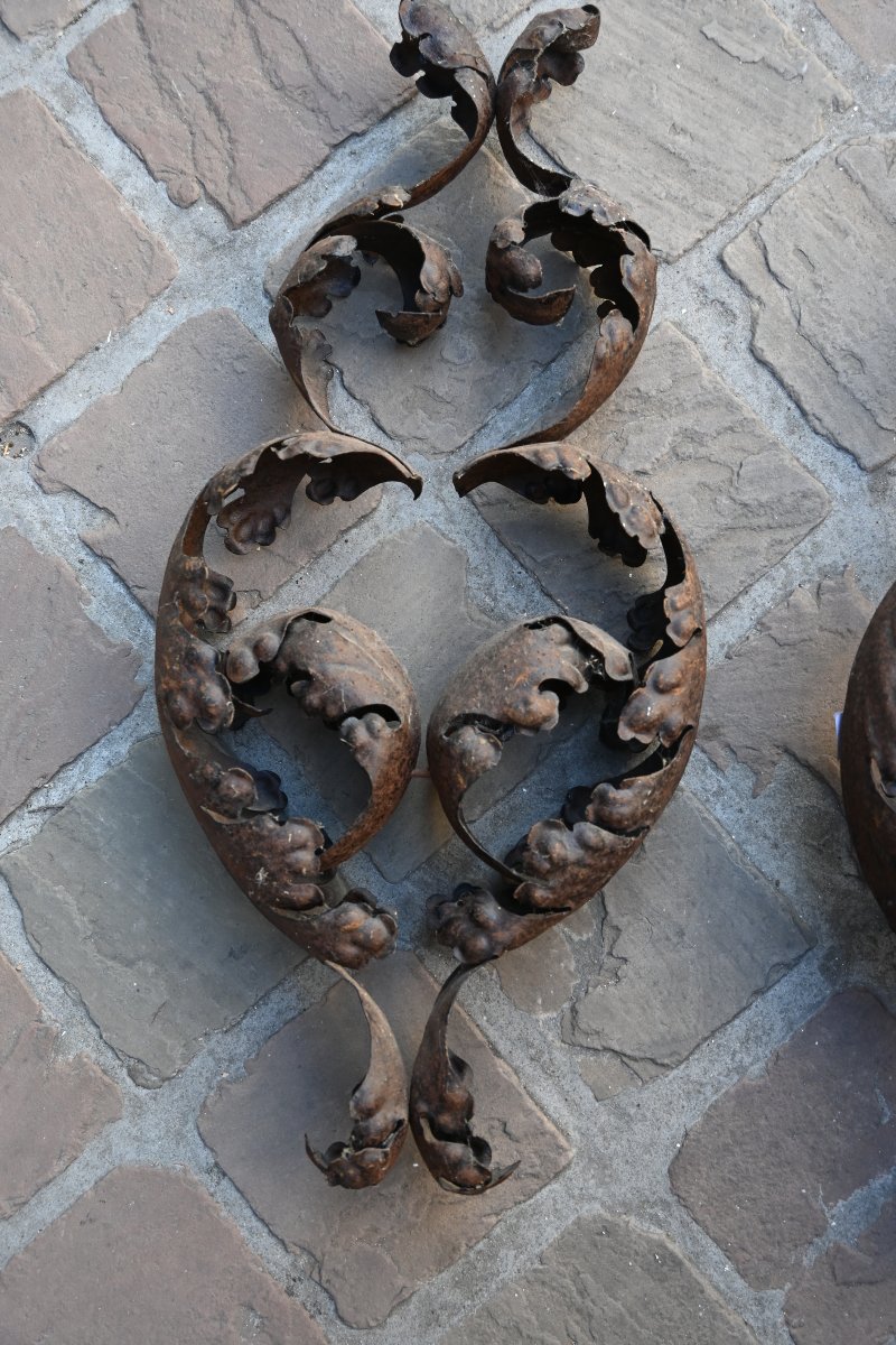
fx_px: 1400
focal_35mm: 38
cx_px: 448
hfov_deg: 35.5
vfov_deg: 51.3
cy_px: 672
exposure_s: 1/250
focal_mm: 25
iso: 400
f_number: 4
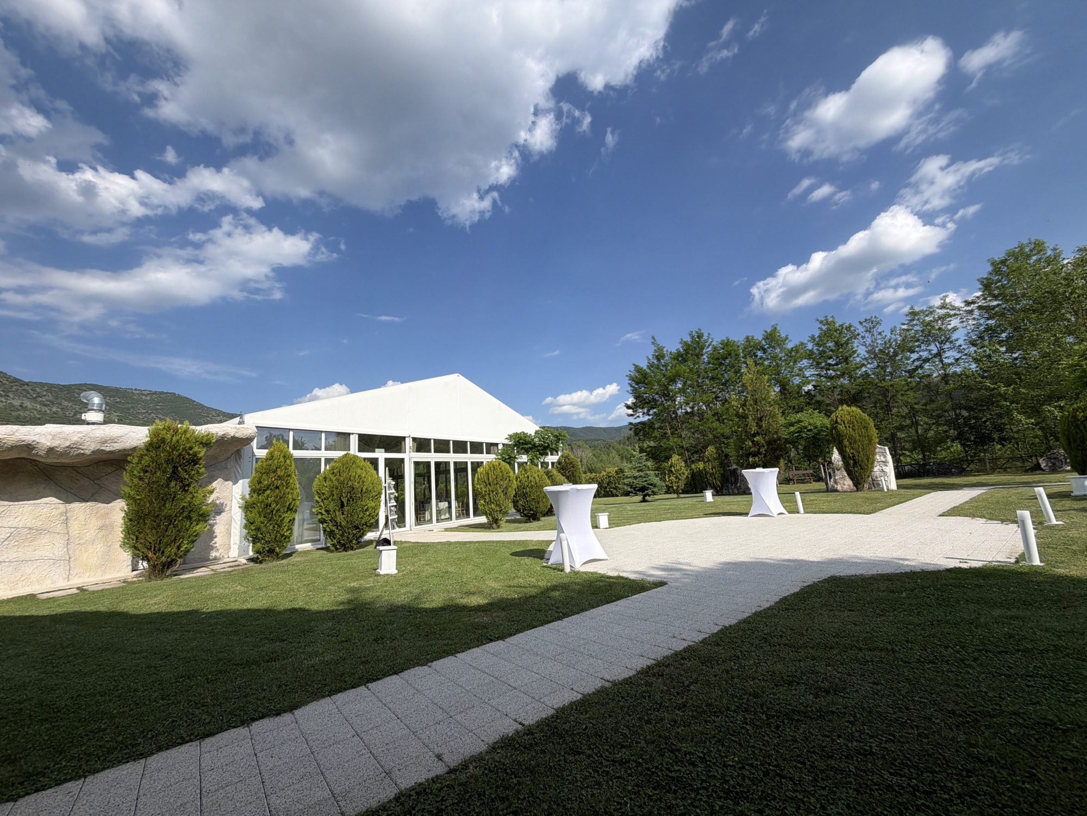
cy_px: 408
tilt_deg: +10.3
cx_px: 544
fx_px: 440
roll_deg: +4.4
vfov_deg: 85.7
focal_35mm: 14
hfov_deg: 102.1
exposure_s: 1/1087
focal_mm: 2.22
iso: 20
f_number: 2.2
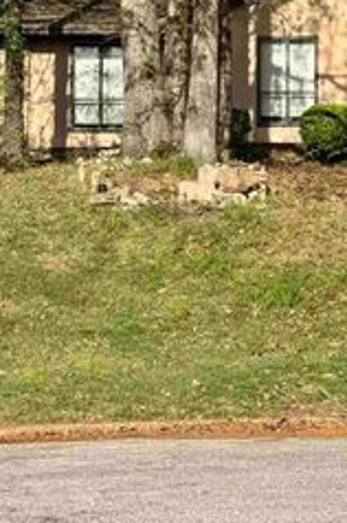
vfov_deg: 19.3
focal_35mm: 105
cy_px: 124
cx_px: 422
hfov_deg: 12.7
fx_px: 1522
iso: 64
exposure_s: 1/3610
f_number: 1.78
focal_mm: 6.76
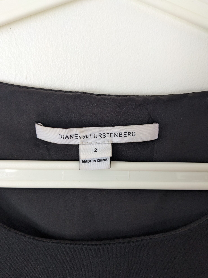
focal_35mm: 28
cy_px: 139
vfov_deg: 63.4
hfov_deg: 49.7
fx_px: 224
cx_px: 101
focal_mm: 4.38
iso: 97
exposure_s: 1/120
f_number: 1.73
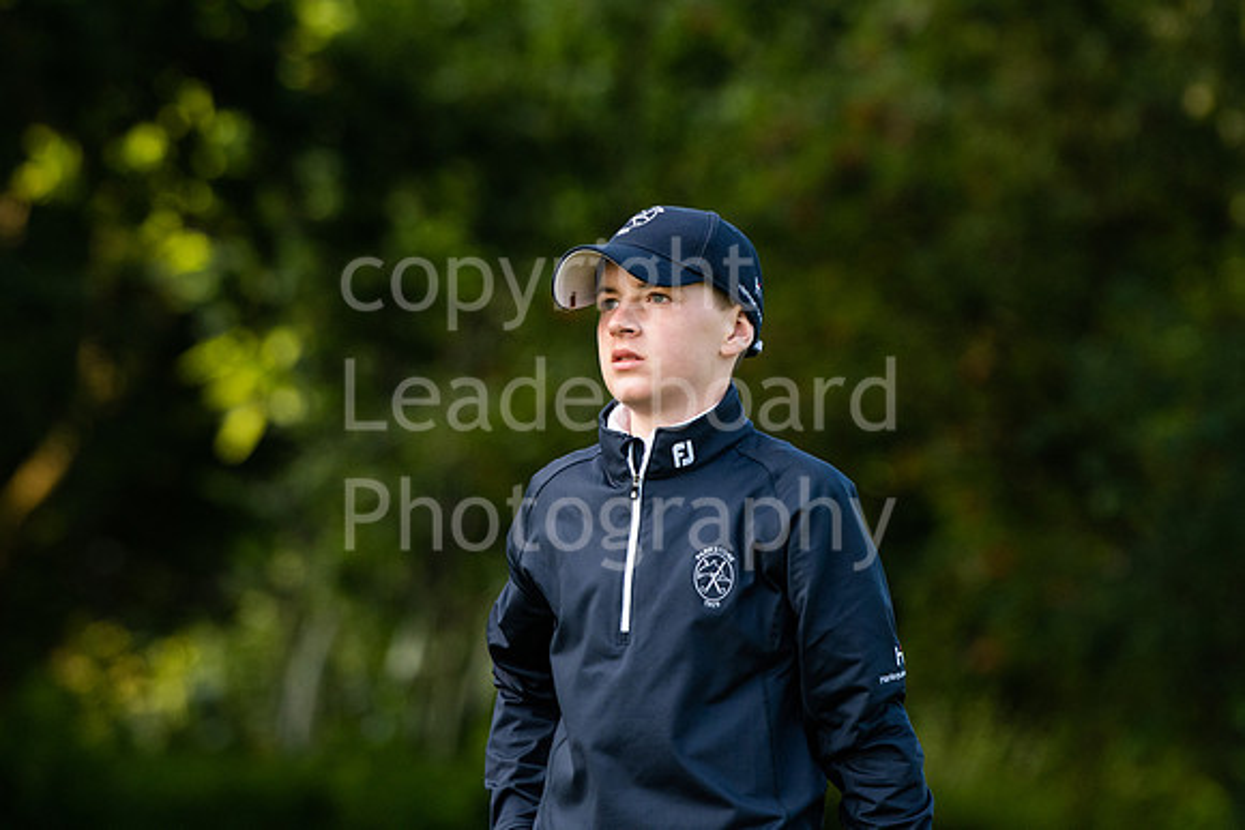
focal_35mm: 540
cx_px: 622
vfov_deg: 2.5
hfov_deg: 3.8
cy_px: 415
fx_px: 18678
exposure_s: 1/1000
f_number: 6.3
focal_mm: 360
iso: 1250
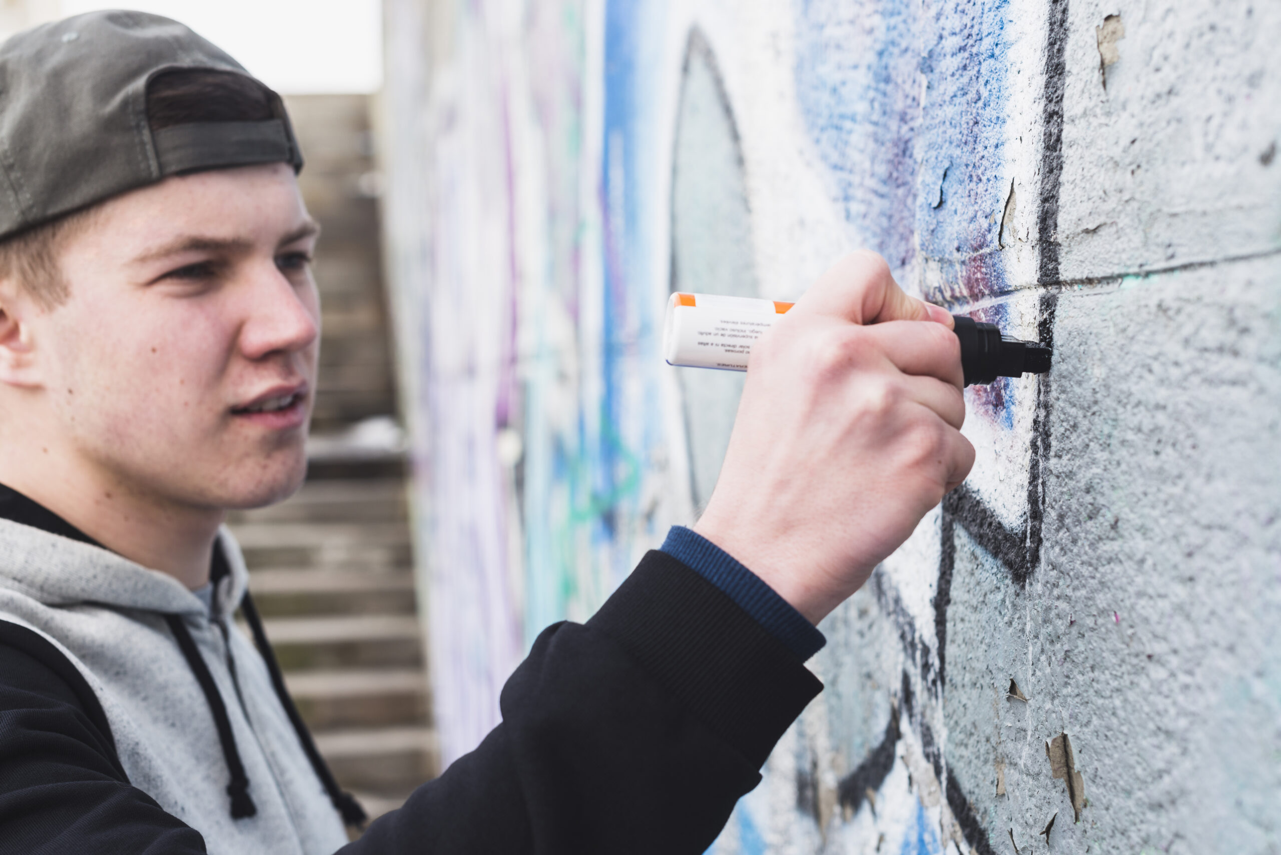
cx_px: 640
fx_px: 1780
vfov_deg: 27.0
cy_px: 428
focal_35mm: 50
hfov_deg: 39.6
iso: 200
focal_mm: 50
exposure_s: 1/200
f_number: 5
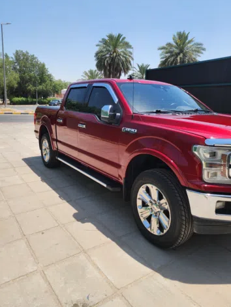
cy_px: 138
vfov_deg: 67.1
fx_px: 231
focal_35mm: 26
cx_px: 125
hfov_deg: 53.0
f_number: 1.8
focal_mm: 6.4
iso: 12
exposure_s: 1/914
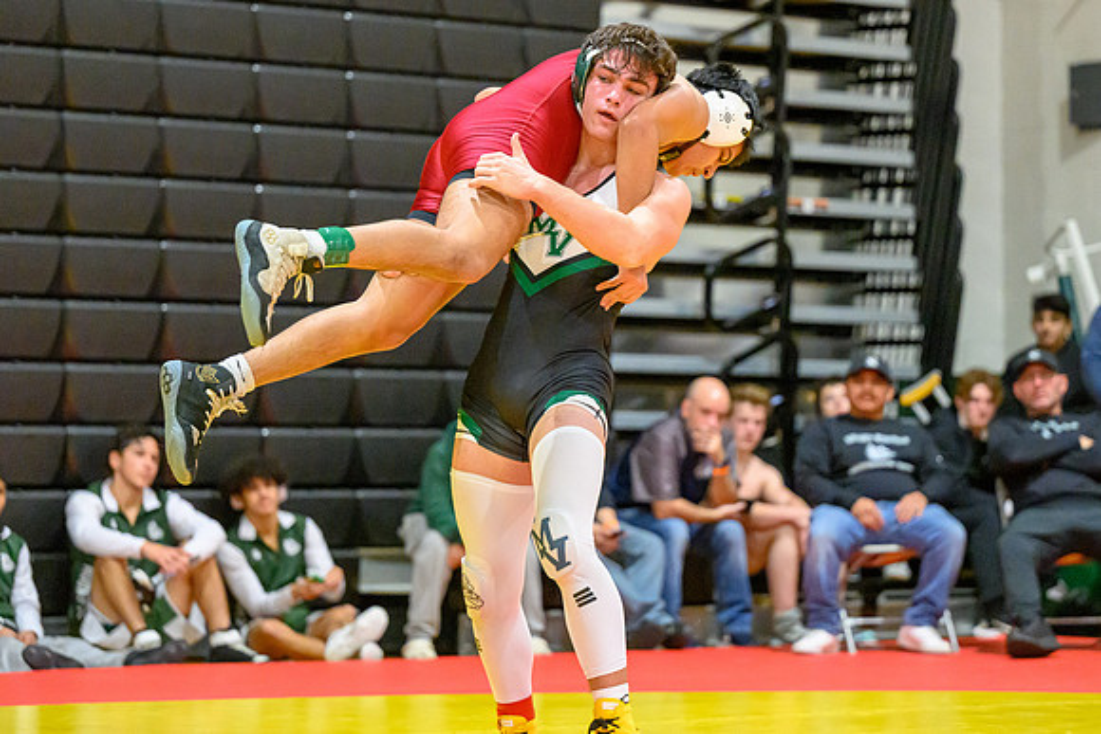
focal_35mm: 136
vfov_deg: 10.1
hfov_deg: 15.0
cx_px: 622
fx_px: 4172
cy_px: 310
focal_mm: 115
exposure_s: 1/640
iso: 14400
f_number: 2.8
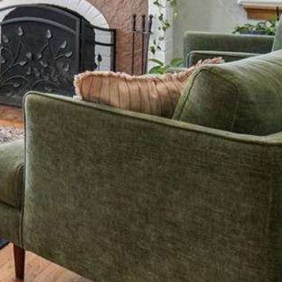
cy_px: -39
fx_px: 608
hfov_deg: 18.6
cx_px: -257
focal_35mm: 66
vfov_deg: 24.1
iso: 400
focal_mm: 10
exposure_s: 1/50
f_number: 8
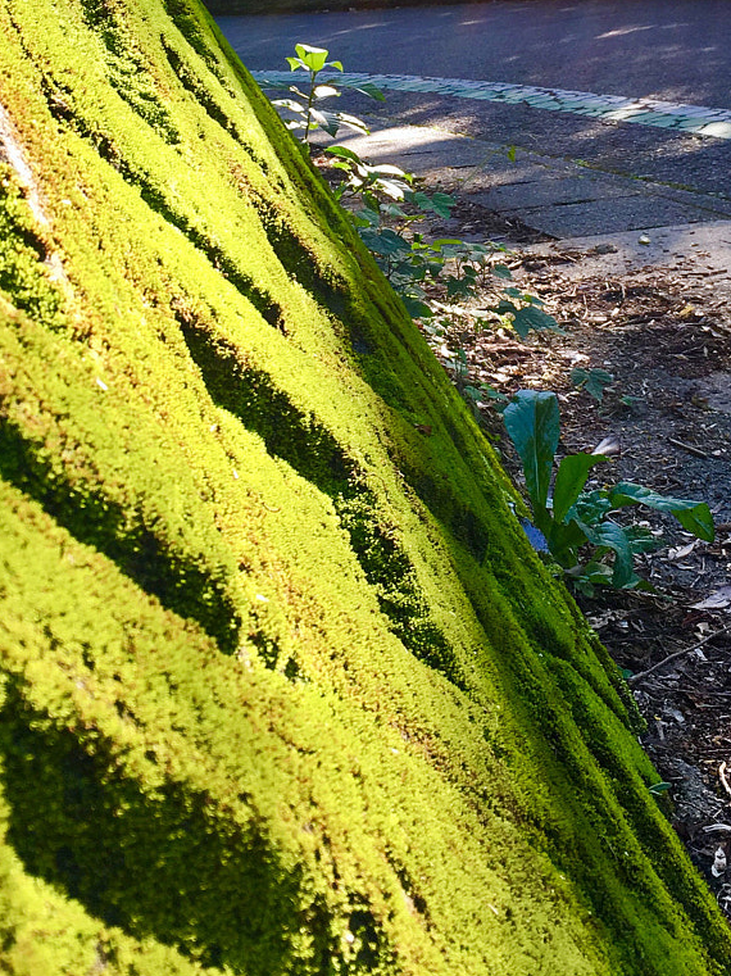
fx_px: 1719
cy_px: 159
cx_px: 392
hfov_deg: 24.0
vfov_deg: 30.7
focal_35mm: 61
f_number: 2.2
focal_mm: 4.15
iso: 32
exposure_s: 1/120
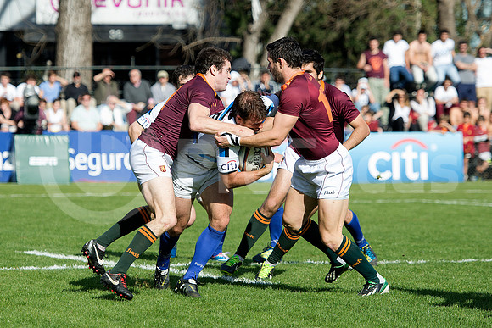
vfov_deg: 8.3
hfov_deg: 12.4
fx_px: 2255
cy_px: 164
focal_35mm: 165
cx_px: 246
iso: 500
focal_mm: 165
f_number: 4
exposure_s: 1/1600
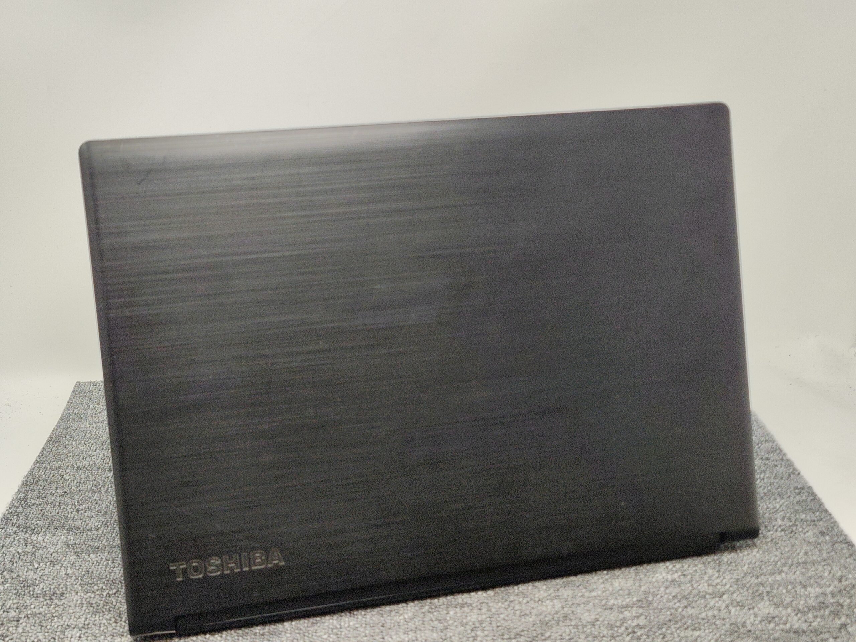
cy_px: 321
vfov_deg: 31.5
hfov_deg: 41.2
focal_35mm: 46
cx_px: 428
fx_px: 1138
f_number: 1.7
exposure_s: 1/100
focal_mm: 6.07
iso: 160
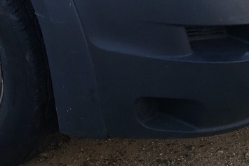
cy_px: -148
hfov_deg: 16.2
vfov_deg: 10.4
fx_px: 843
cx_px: -34
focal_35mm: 122
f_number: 1.5
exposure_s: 1/769
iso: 50
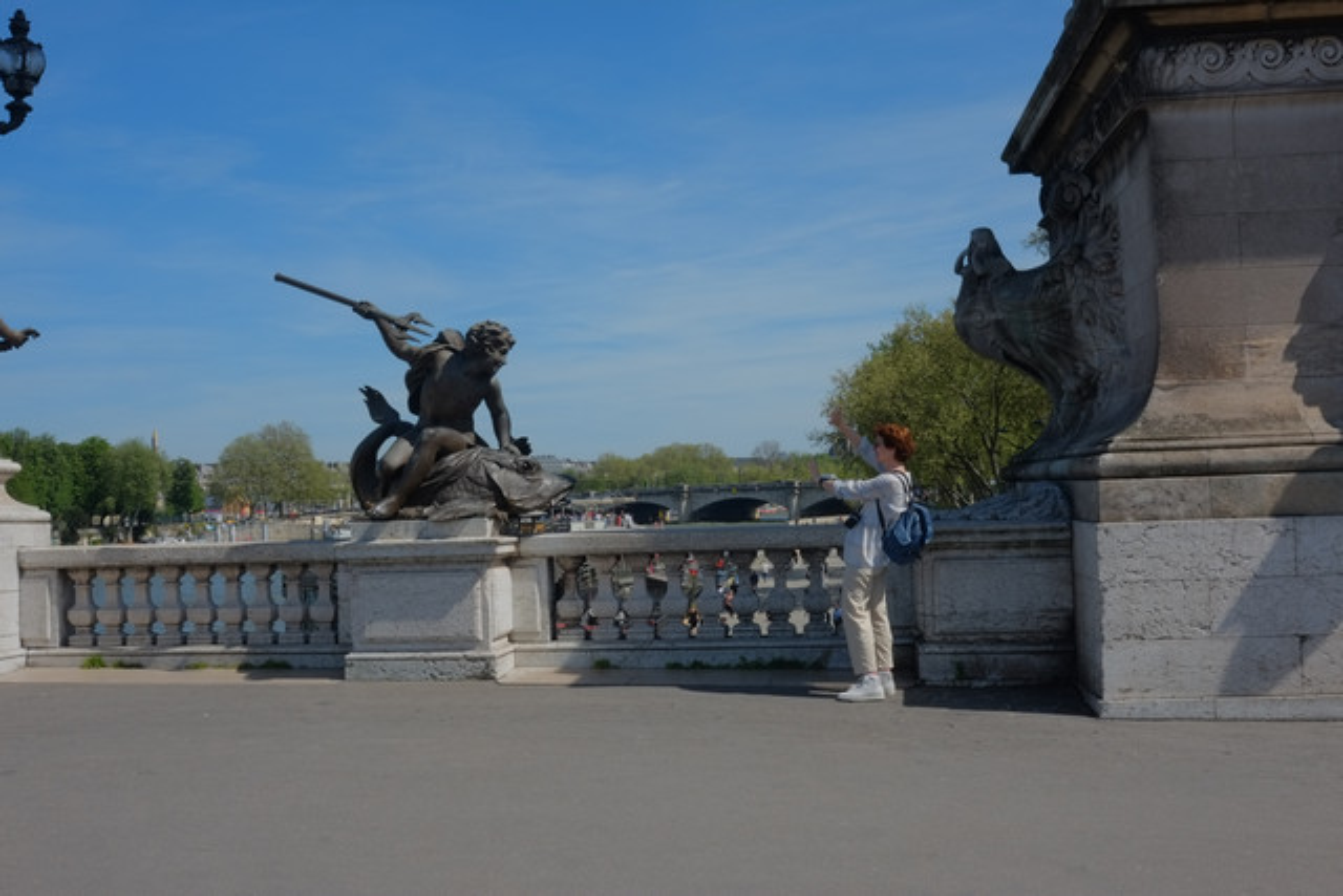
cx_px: 672
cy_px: 448
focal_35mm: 41
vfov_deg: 32.6
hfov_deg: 47.4
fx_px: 1530
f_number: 11
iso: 200
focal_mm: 27
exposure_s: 1/400
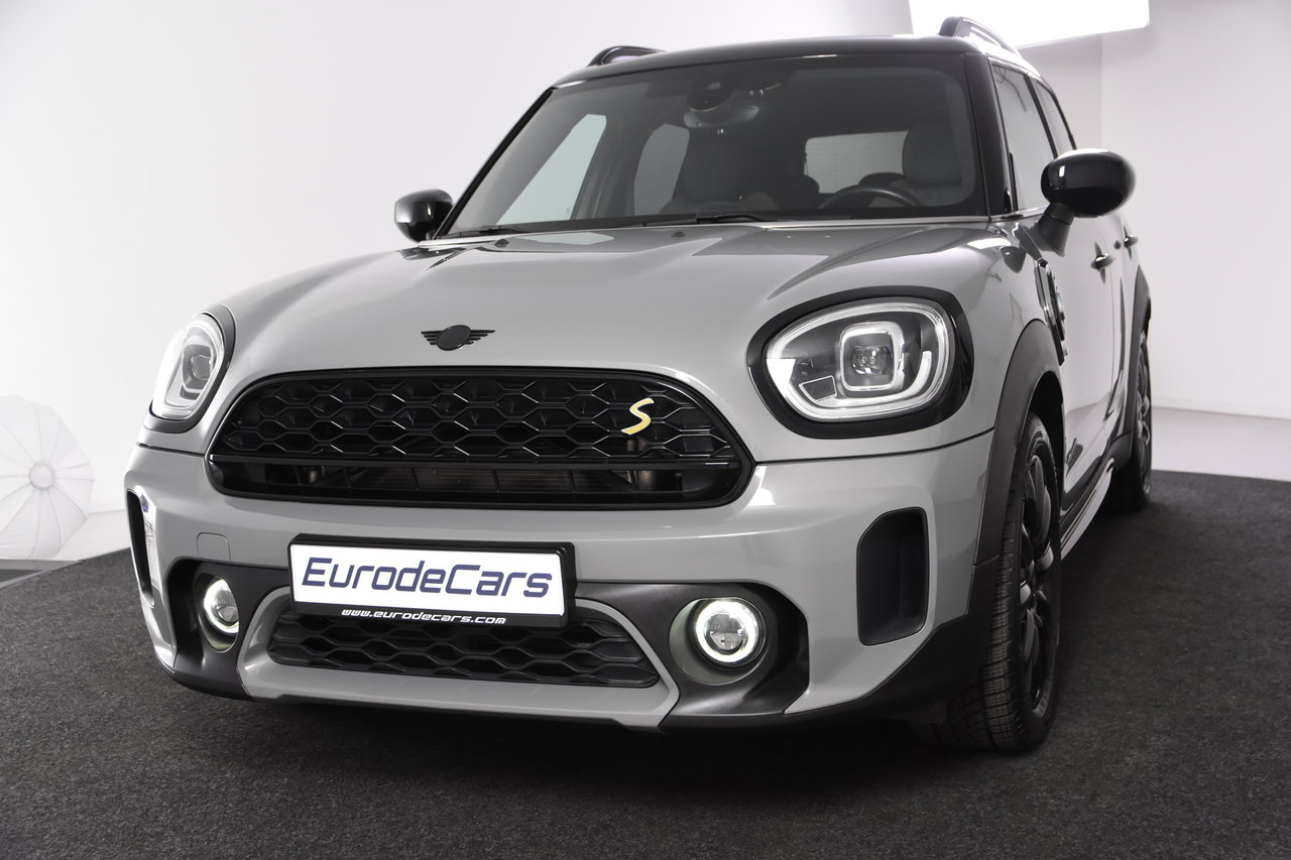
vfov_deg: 28.9
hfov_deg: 42.3
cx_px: 646
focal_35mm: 46
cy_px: 430
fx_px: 1667
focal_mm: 31
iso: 1600
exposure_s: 1/100
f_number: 5
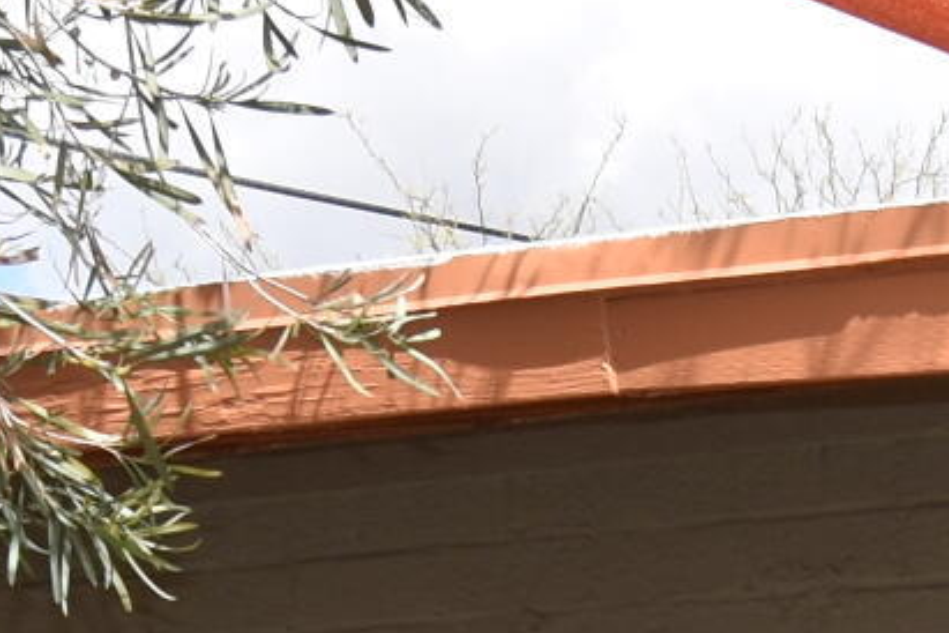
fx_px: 5773
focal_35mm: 219
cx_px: 1071
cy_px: 1414
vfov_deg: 6.1
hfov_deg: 9.3
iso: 100
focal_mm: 20
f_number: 7.1
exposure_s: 1/200
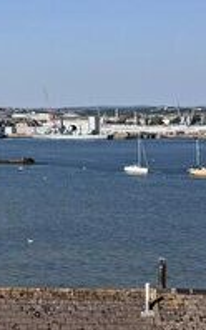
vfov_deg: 23.0
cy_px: 118
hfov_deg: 14.1
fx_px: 807
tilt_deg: +0.7
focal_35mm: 90
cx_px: -48
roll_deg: +1.6
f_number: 1.78
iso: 80
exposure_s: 1/6711
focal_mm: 6.76
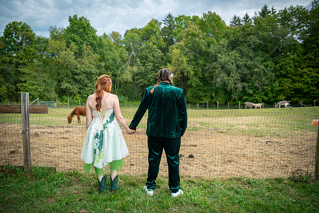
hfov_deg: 65.5
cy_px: 105
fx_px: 248
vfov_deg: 46.4
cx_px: 157
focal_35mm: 28
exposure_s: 1/800
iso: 400
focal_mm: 27
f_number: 2.8
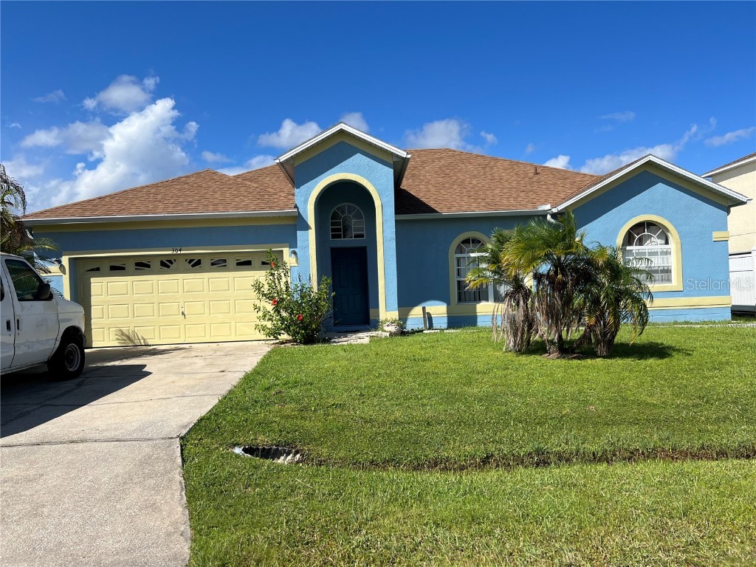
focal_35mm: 26
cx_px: 378
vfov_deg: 53.1
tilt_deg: +0.6
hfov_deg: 67.3
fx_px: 568
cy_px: 284
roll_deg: +1.1
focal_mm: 5.7
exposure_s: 1/5319
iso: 50
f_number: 1.5
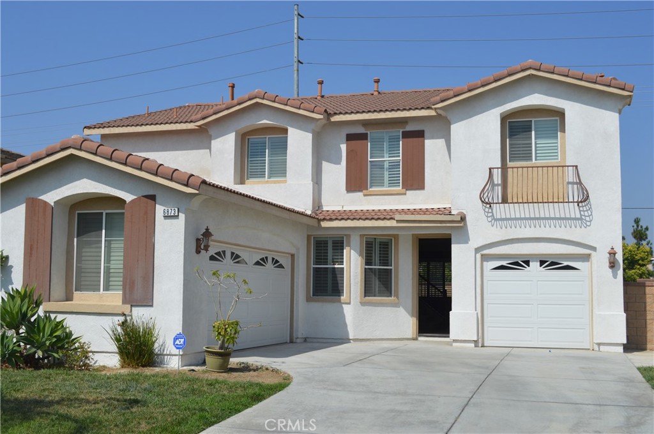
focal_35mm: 44
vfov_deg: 30.8
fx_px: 789
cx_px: 327
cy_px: 217
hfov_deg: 45.0
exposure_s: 1/320
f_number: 9
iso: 100
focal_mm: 29
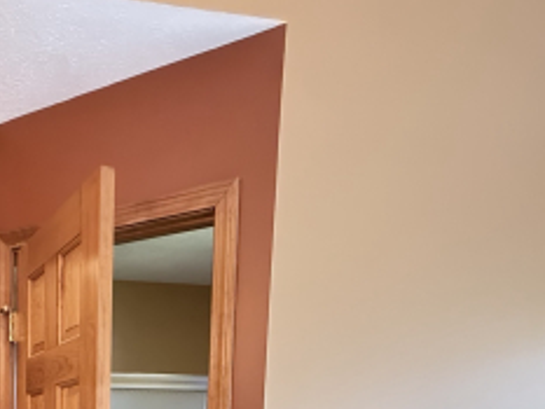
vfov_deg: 29.7
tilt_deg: -4.7
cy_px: 517
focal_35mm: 40
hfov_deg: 42.0
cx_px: 32
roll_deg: -0.8
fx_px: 630
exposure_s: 1/60
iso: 1250
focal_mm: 2.22
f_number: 2.2
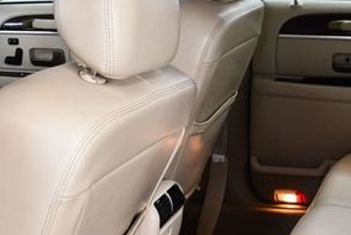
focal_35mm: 81
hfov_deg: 24.2
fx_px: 791
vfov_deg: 16.8
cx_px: 325
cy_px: 179
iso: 1000
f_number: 3.5
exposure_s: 1/125
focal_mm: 18
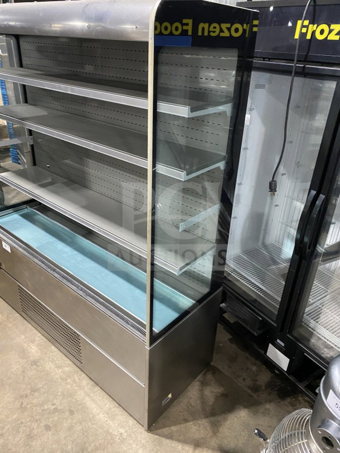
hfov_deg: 53.1
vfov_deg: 67.3
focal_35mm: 26
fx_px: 340
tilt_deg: -25.8
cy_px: 226
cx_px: 170
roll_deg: -3.1
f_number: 1.8
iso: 500
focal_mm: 4.25
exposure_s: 1/43
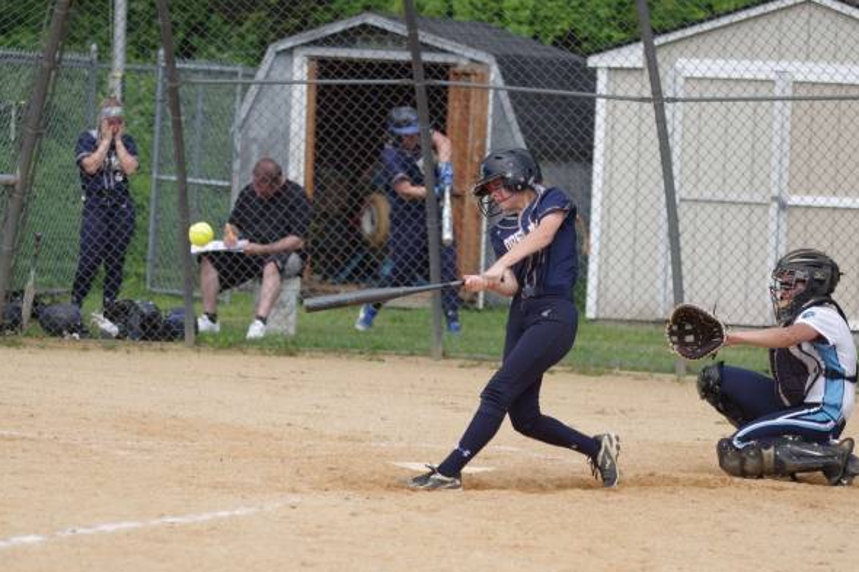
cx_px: 424
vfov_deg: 7.3
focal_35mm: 189
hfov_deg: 10.9
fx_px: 4508
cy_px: 266
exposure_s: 1/8000
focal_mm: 115
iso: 800
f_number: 2.8
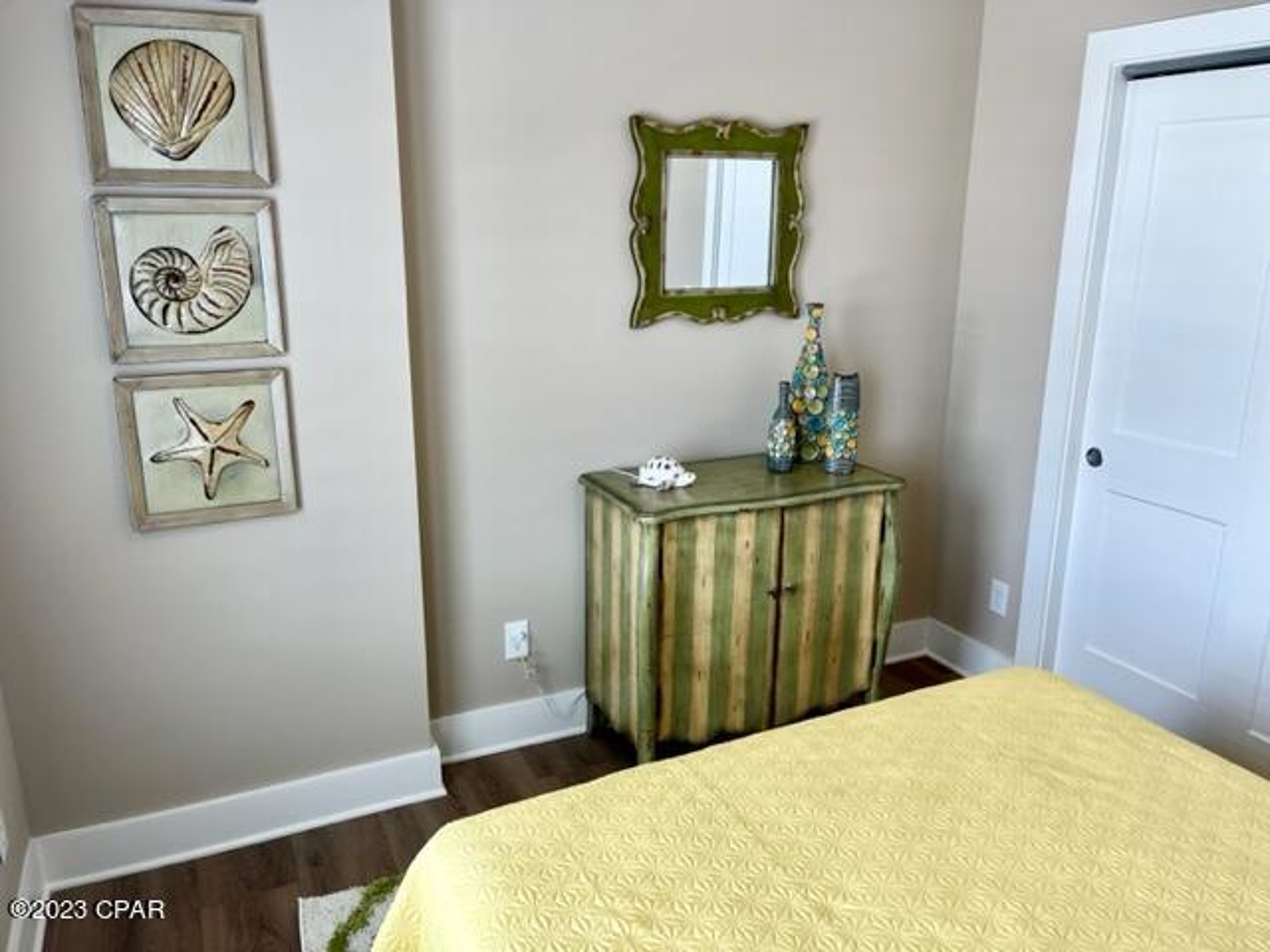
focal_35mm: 26
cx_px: 635
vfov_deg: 53.1
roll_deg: -0.4
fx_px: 954
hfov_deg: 67.3
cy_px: 476
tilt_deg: -15.2
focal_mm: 5.1
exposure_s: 1/120
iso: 50
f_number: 1.6
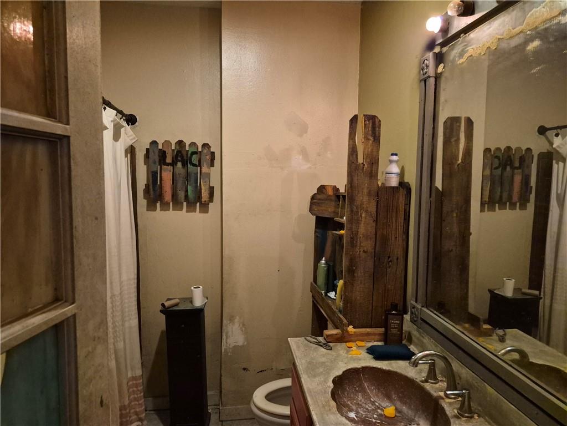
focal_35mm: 23
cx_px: 284
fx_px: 377
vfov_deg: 58.9
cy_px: 213
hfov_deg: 73.9
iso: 2000
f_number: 1.8
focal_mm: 5.4
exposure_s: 1/120
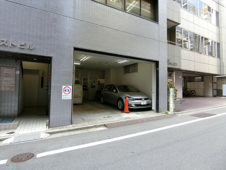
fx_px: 124
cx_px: 113
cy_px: 85
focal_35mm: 19
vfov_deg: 68.7
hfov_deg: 84.7
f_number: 2.7
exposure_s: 1/125
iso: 80
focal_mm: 4.06
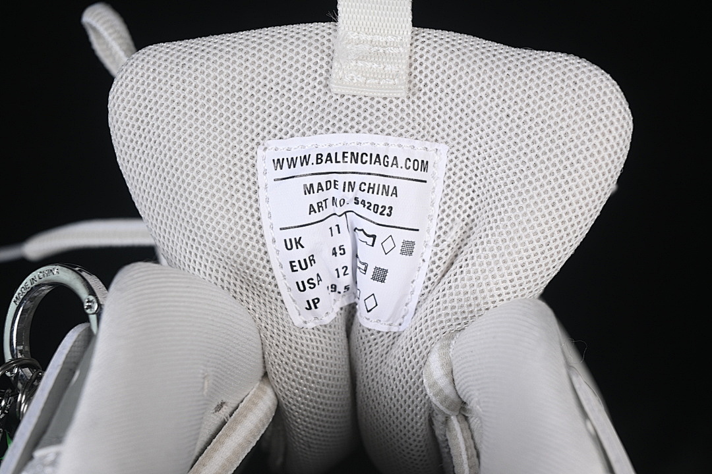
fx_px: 1483
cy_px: 237
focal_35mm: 75
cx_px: 356
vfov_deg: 18.2
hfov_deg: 27.0
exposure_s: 1/80
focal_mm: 50
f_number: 7.1
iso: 160
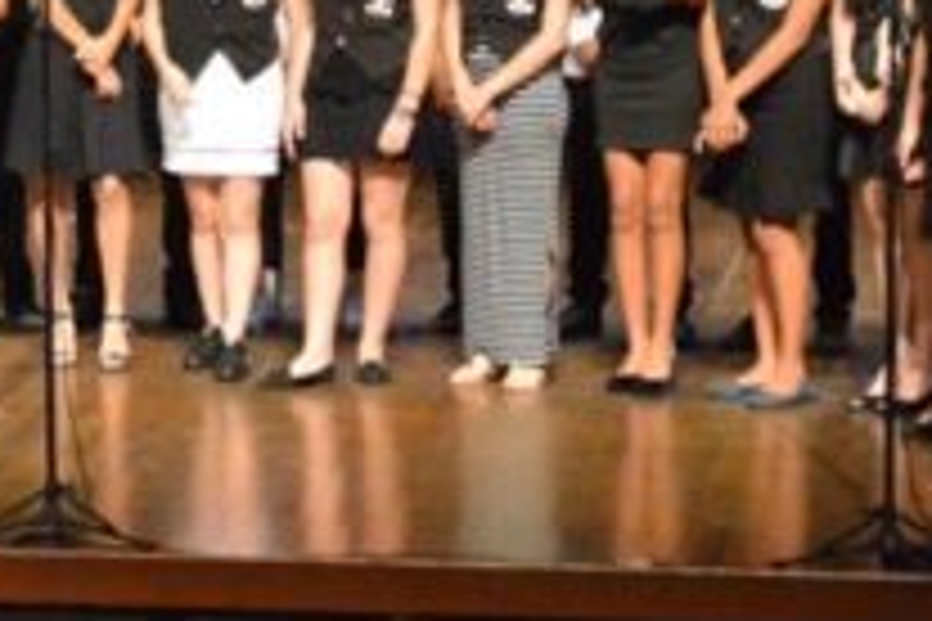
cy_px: 58
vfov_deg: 4.8
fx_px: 7481
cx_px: -572
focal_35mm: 289
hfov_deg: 7.0
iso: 6400
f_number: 5.6
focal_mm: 52
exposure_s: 1/200
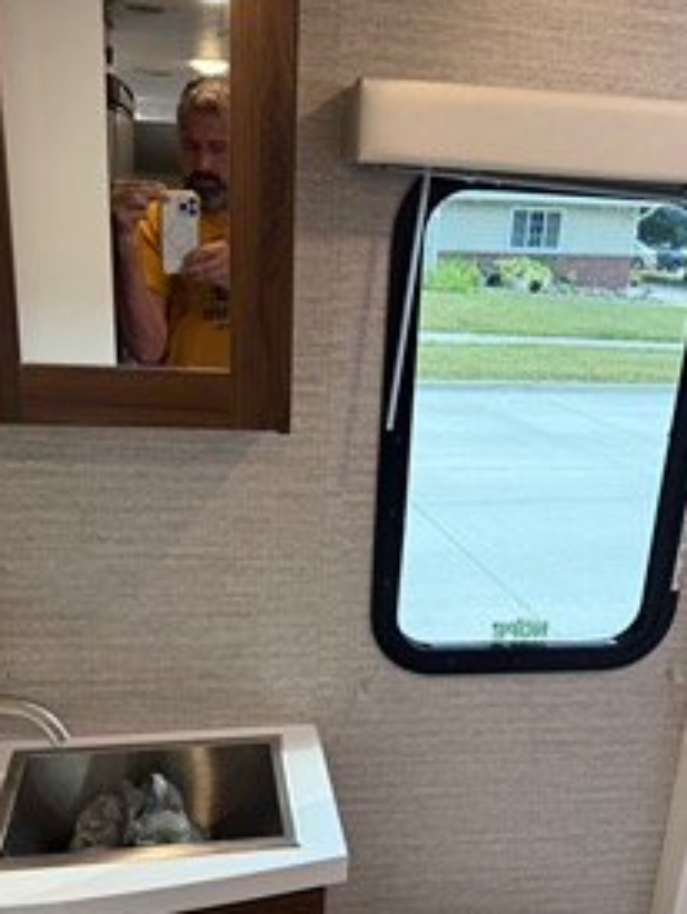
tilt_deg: -22.4
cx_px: 384
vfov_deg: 52.3
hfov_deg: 40.7
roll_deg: -3.7
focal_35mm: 35
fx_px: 925
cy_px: 544
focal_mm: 6.76
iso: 80
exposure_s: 1/121
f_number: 1.78
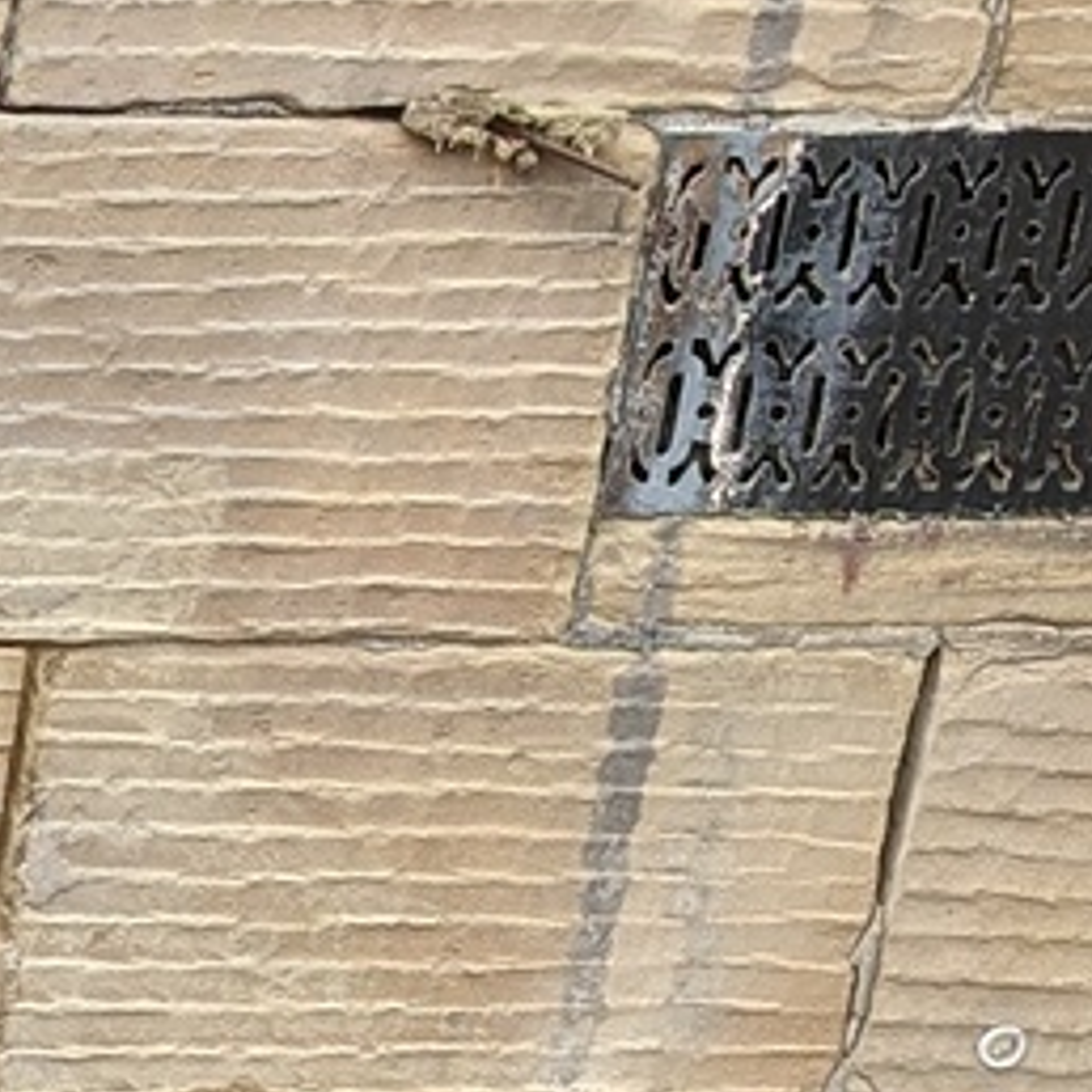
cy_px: 1096
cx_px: -2506
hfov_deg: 8.3
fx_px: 5996
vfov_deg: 10.3
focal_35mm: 168
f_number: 1.68
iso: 20
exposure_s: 1/227
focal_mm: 6.9
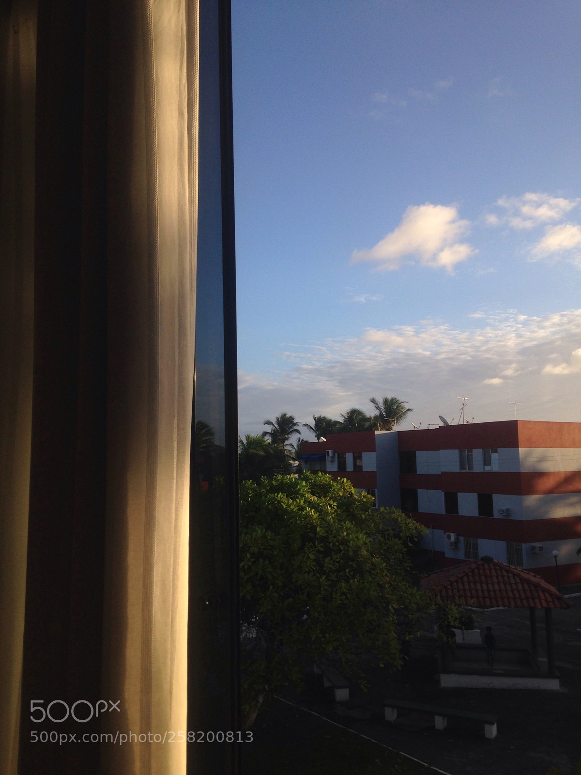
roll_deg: +1.7
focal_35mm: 33
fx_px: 739
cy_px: 388
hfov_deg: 42.9
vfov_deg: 55.4
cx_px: 290
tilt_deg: +10.2
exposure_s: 1/1004
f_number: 2.4
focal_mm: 4.12
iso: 50
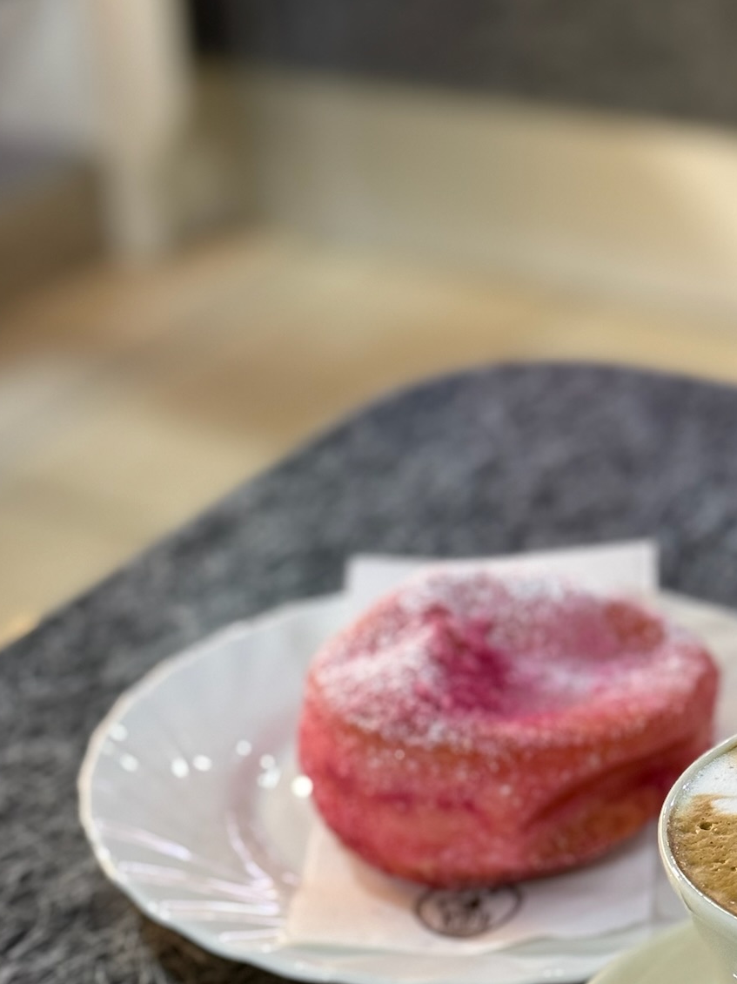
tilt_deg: -32.9
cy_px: 859
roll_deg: +2.2
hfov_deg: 16.8
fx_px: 2471
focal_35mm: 87
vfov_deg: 22.1
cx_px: 628
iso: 200
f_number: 1.78
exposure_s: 1/50
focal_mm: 6.76
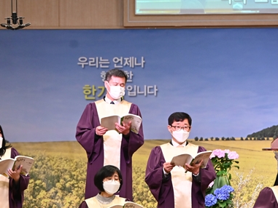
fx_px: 2996
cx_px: 84
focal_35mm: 373
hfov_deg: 5.3
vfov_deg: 4.0
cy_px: 181
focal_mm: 185
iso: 2500
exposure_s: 1/250
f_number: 5
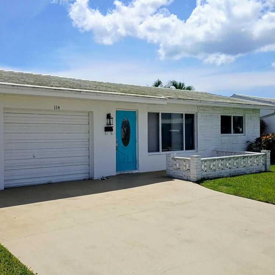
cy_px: 135
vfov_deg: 47.2
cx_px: 129
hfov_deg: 47.2
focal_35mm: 35
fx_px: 315
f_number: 1.8
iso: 105
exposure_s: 1/3012
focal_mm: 4.27
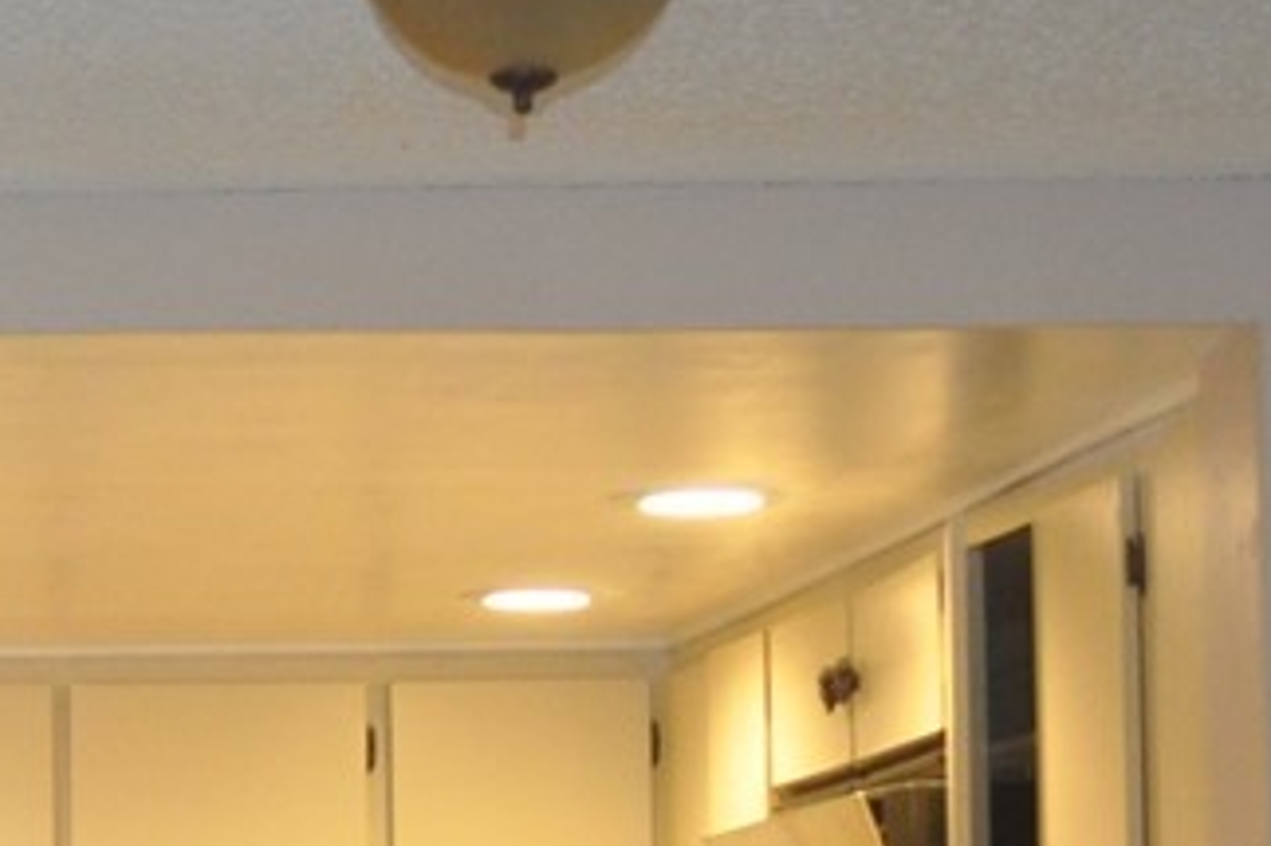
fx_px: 5011
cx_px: -1039
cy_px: 1112
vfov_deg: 9.5
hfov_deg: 13.0
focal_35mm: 142
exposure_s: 1/60
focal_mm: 18
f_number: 3.5
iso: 800
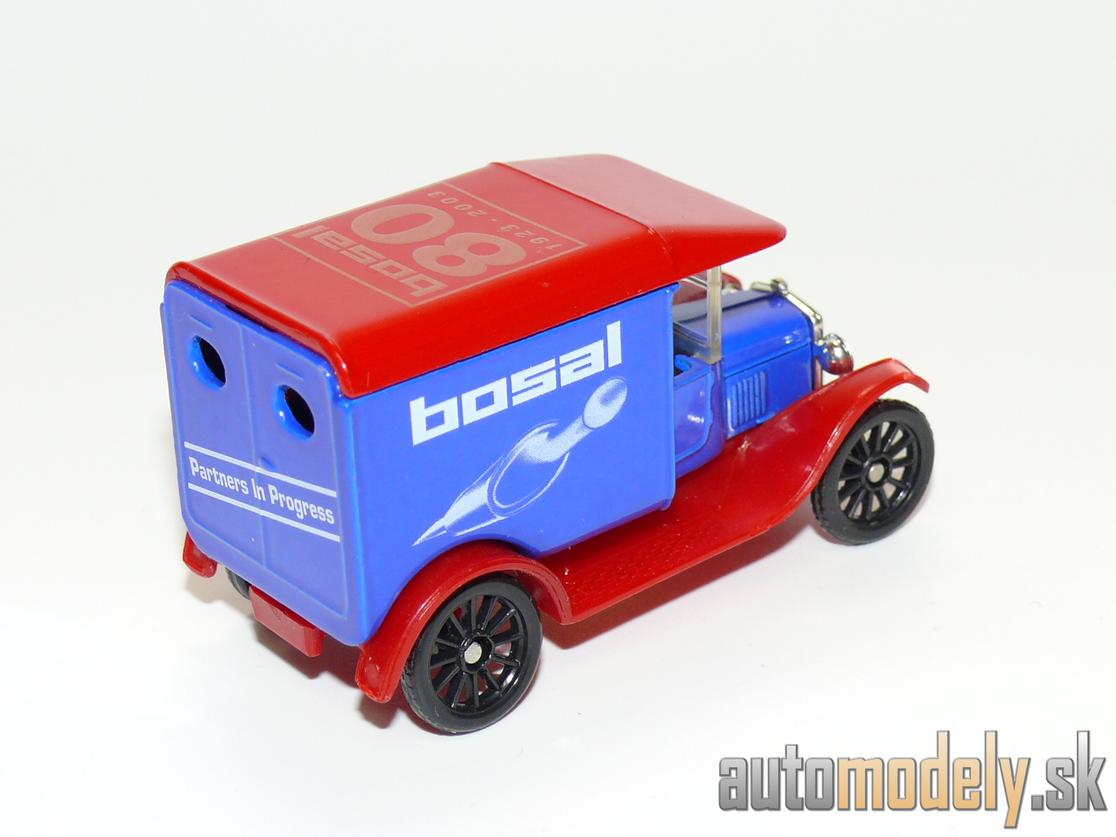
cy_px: 418
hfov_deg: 20.7
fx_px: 3063
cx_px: 558
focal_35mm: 95
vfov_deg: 15.6
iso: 100
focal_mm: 12.9
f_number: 4
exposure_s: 1/30
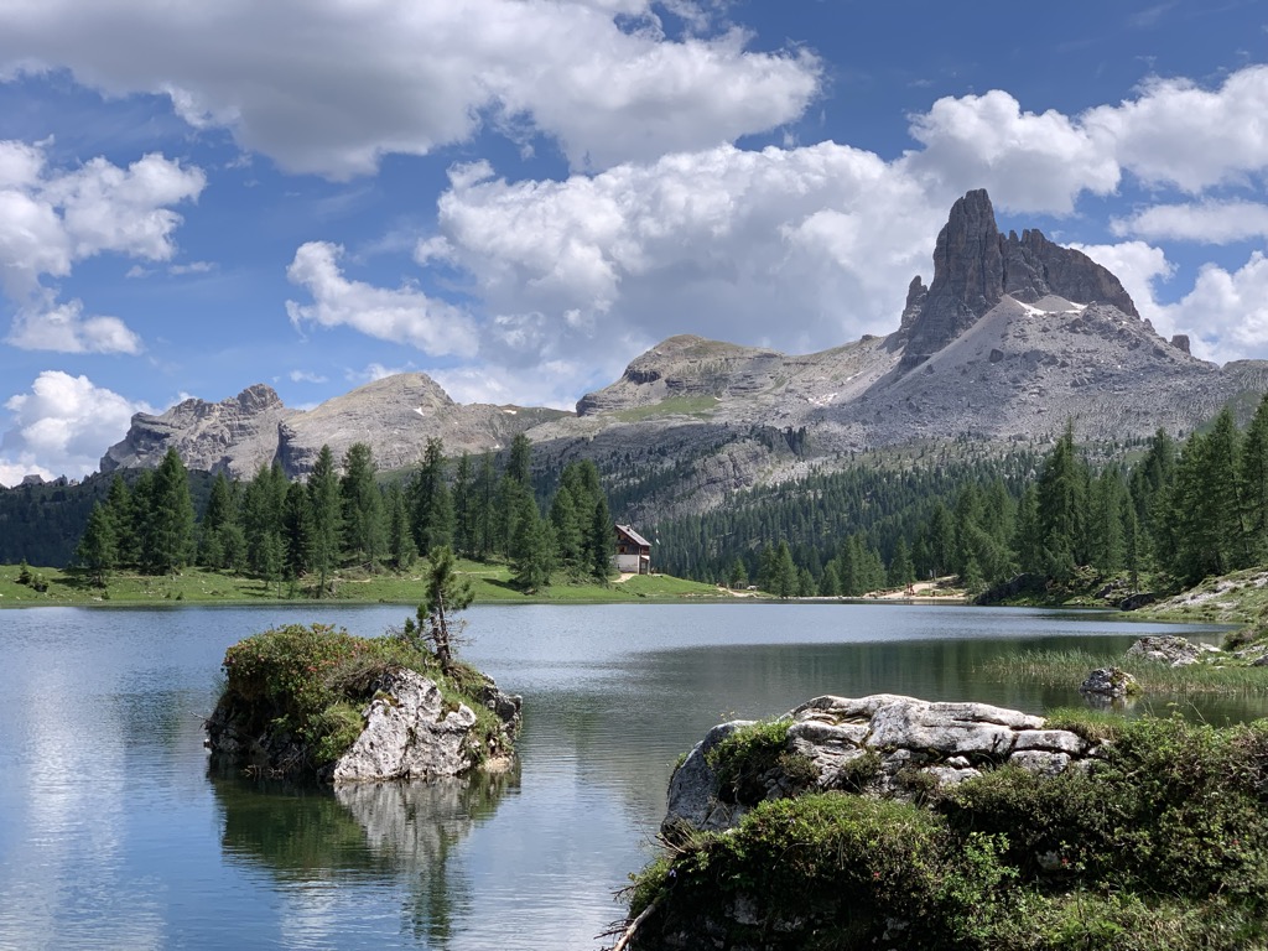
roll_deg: -0.7
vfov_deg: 28.0
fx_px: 1905
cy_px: 476
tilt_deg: +4.7
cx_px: 634
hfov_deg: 36.8
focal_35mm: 52
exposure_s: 1/1653
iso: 16
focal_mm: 6
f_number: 2.4
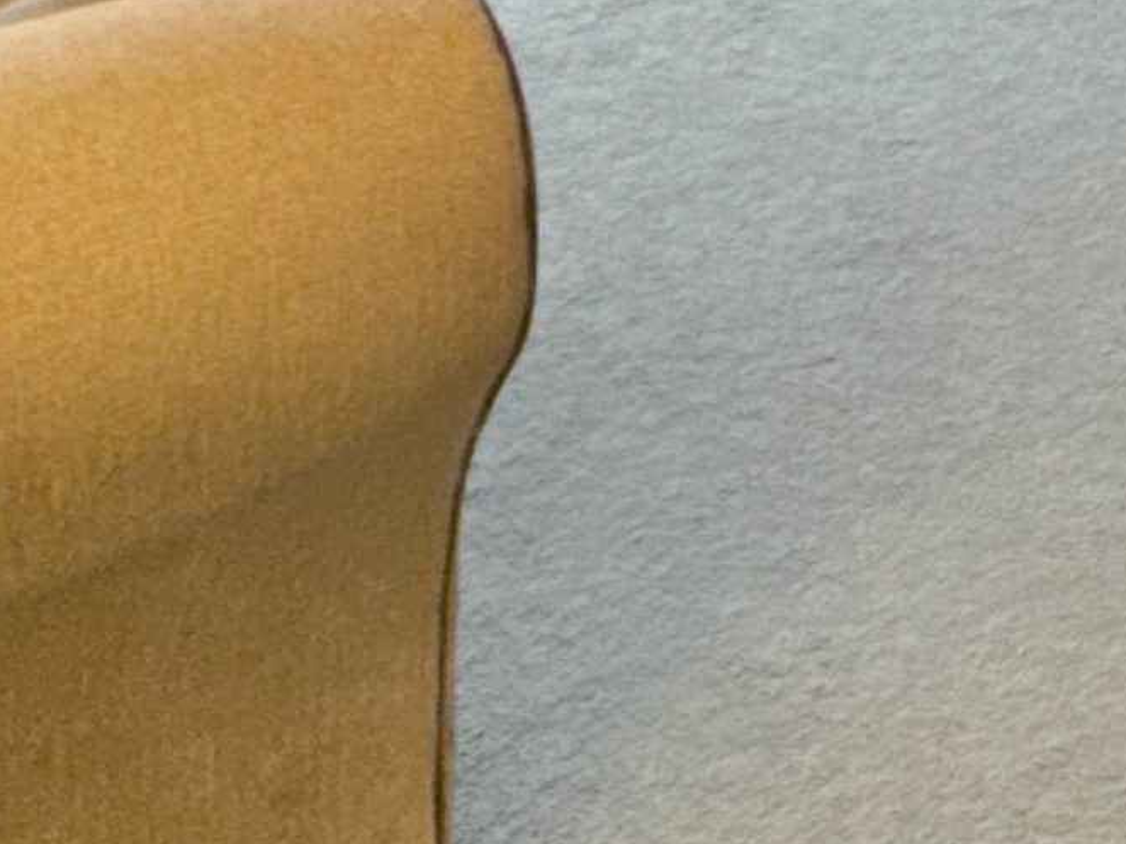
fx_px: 2309
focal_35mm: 71
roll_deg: -1.5
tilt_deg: -9.7
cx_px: 1179
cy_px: -1073
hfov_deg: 25.7
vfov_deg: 14.8
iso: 320
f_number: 2.2
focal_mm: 2.22
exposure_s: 1/100
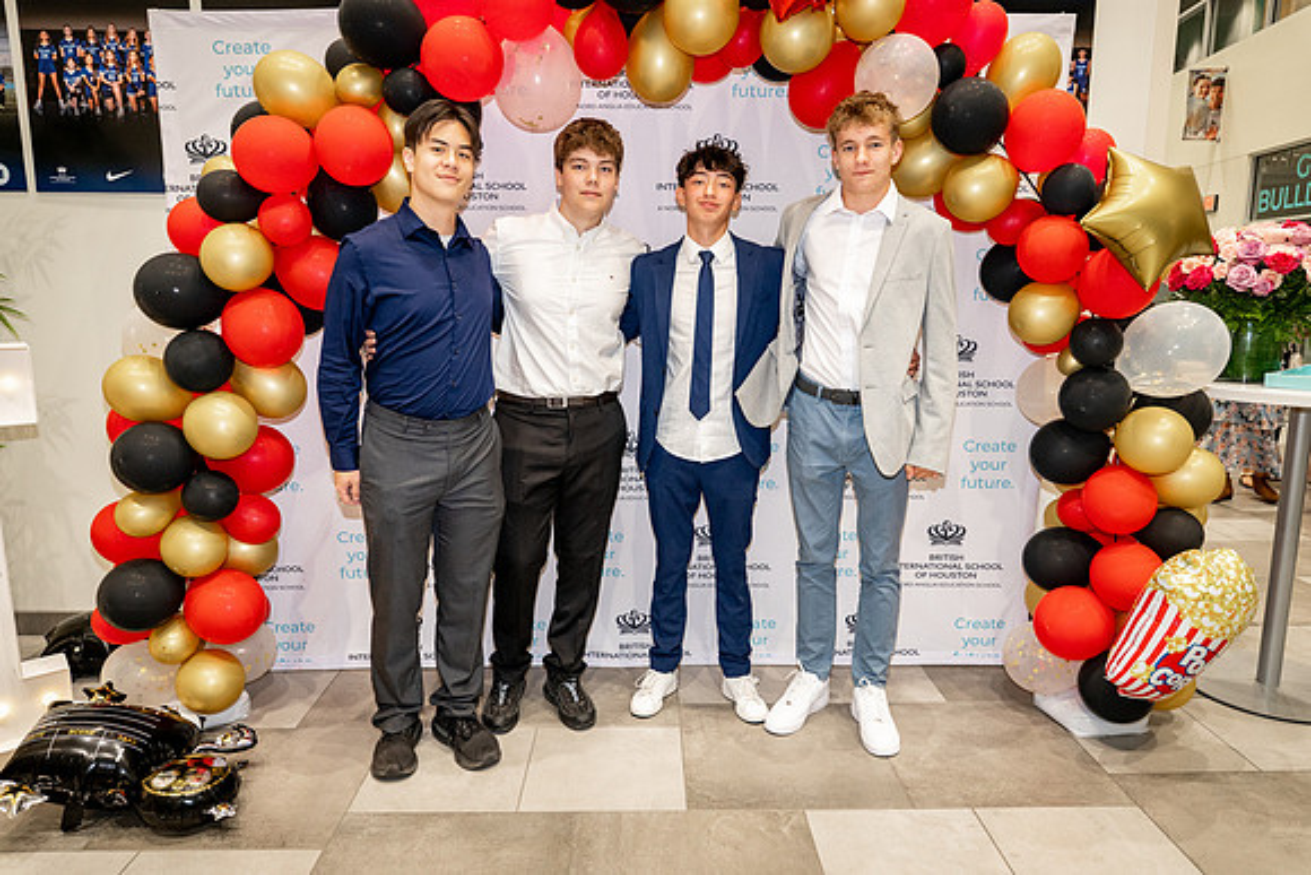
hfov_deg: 73.7
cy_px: 438
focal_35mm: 24
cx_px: 656
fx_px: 874
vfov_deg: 53.2
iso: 1250
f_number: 4
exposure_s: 1/100
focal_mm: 24
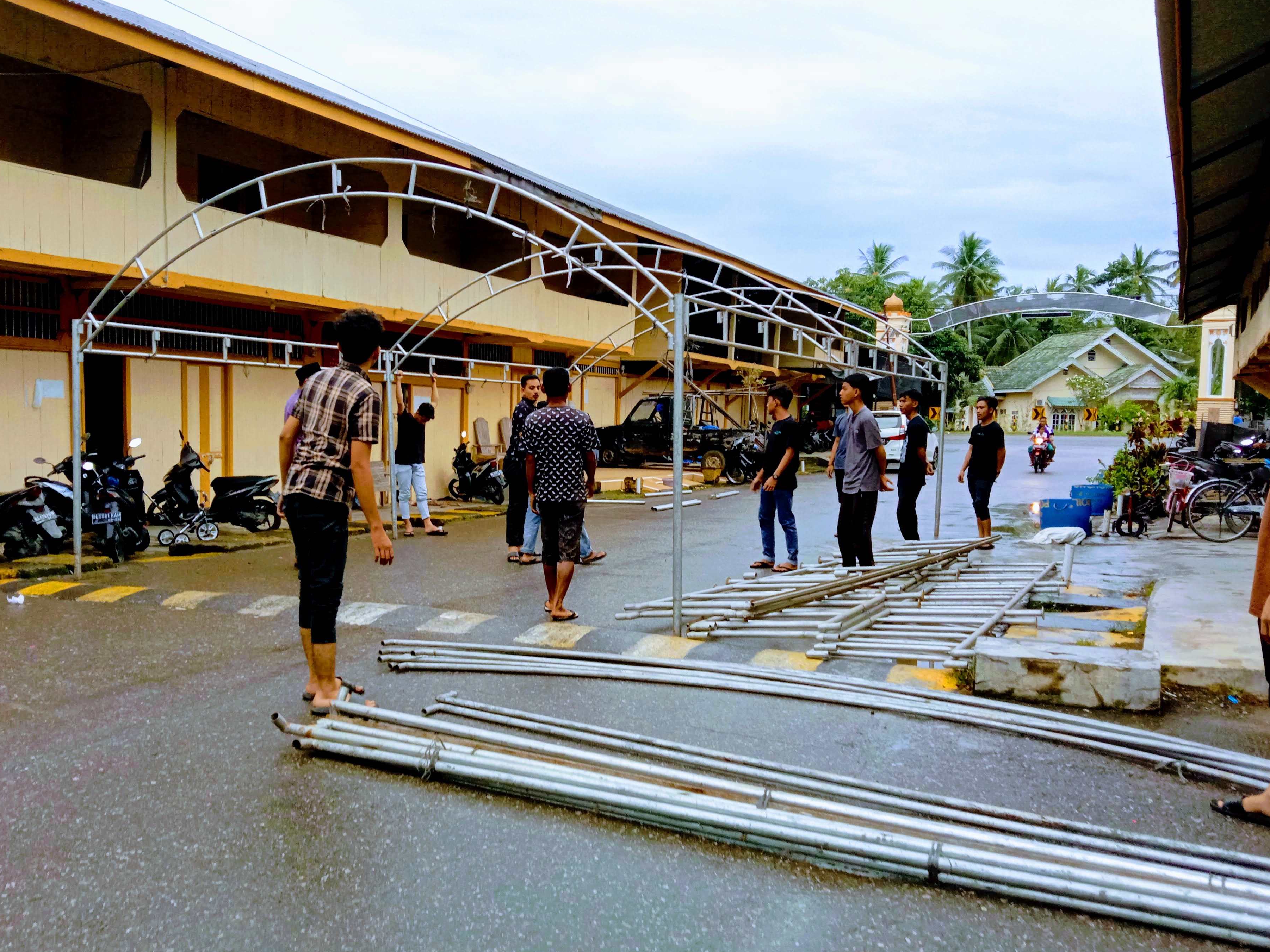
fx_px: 1101
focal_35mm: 30
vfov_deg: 46.7
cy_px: 528
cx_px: 550
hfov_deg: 59.7
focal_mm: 3.65
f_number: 2.2
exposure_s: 1/100
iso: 207
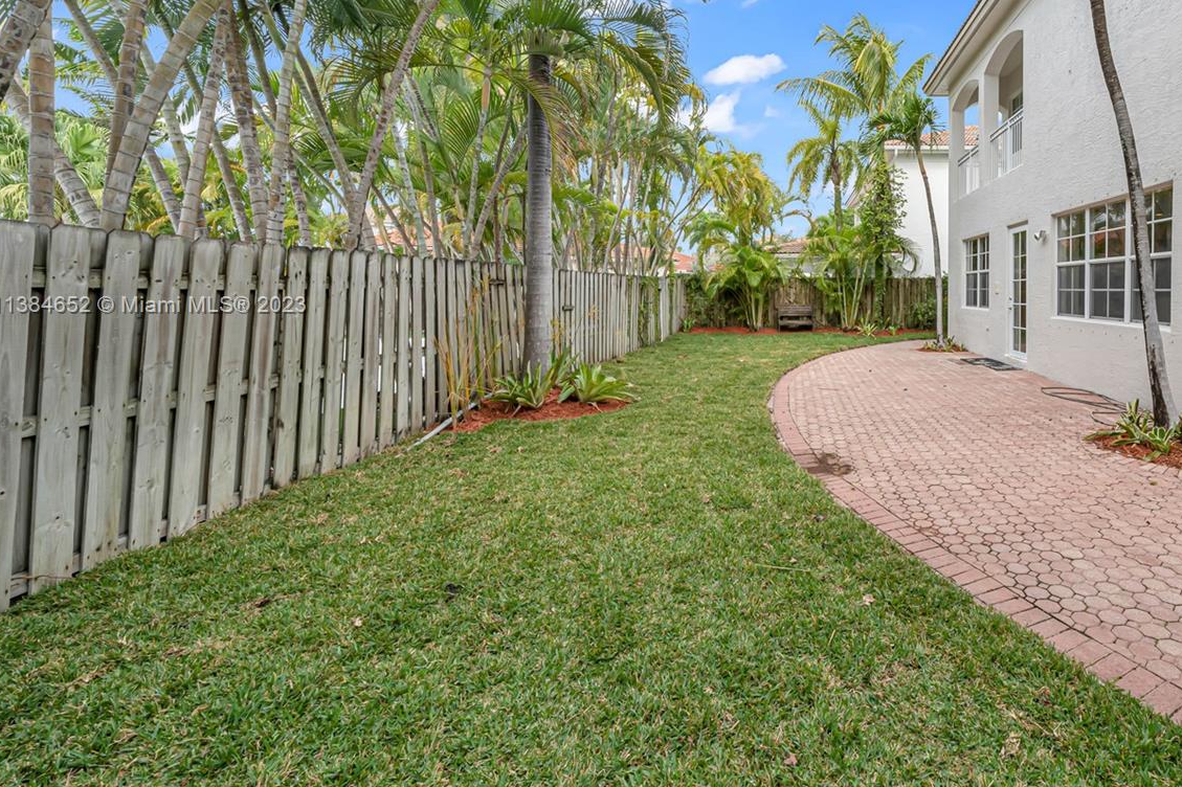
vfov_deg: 69.5
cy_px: 307
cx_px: 809
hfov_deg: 89.2
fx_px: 558
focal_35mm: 17
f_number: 11
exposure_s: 1/160
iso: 400
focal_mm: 12
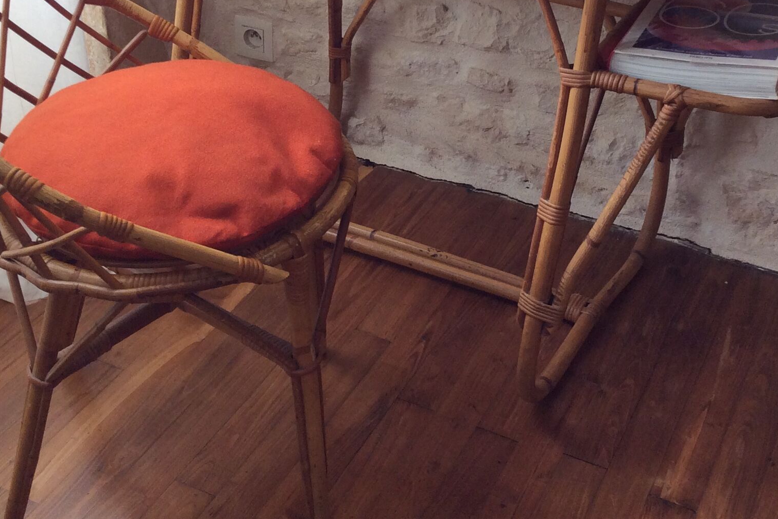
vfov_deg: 23.5
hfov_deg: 35.0
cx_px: 460
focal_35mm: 57
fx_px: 1232
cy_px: 130
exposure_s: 1/100
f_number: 2.4
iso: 50
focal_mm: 3.3
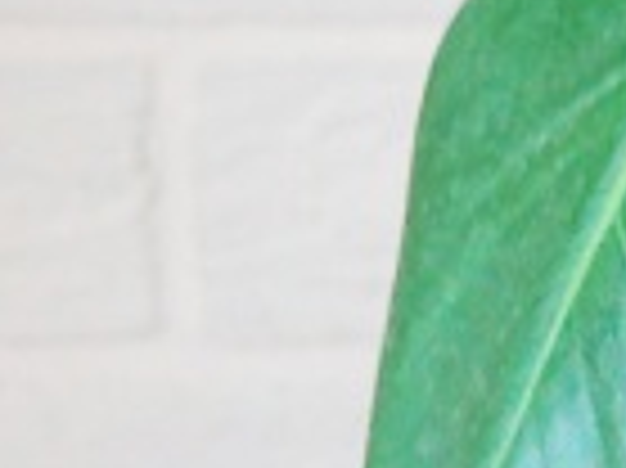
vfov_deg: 4.1
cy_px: -104
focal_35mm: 361
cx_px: 874
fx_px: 6523
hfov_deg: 5.5
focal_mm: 25
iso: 640
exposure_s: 1/40
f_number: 4.5
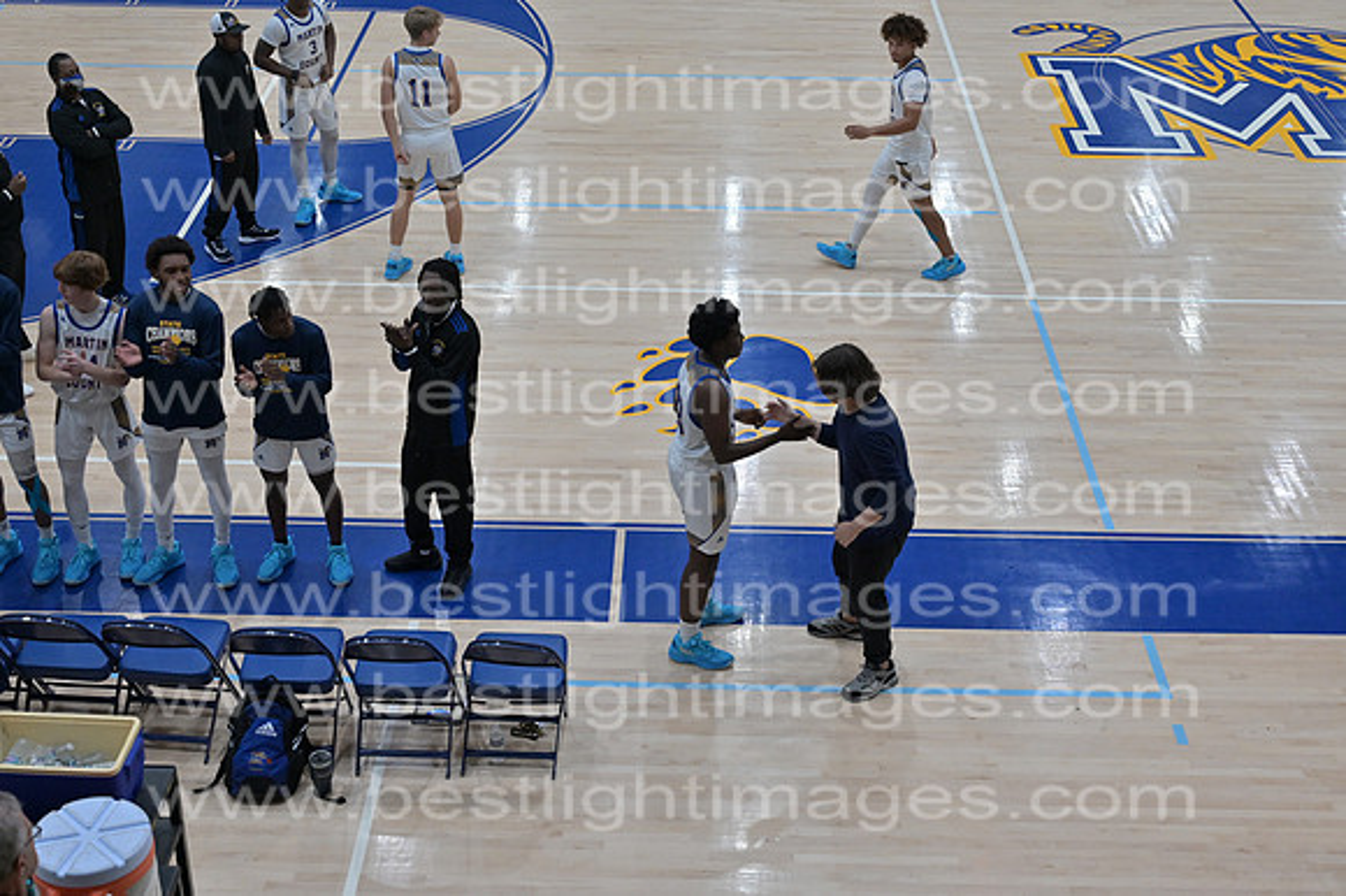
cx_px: 673
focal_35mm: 50
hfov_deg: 39.6
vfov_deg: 27.0
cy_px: 448
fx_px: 1868
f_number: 4
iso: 2500
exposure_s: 1/400
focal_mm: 50
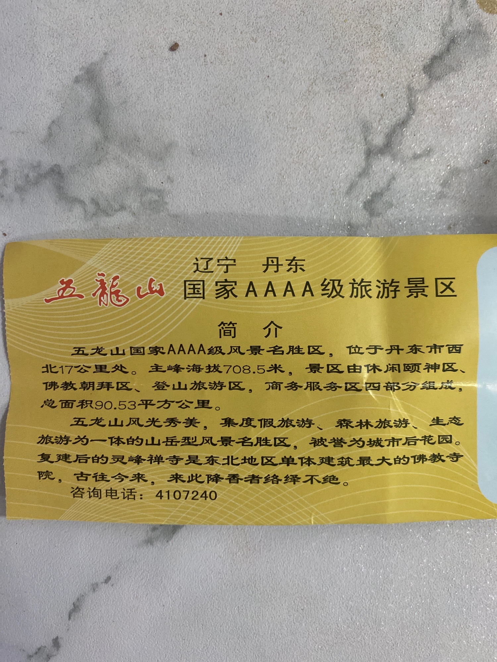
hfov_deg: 53.1
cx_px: 248
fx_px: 498
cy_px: 331
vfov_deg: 67.3
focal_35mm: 26
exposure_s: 1/50
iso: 320
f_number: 1.8
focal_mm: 4.25
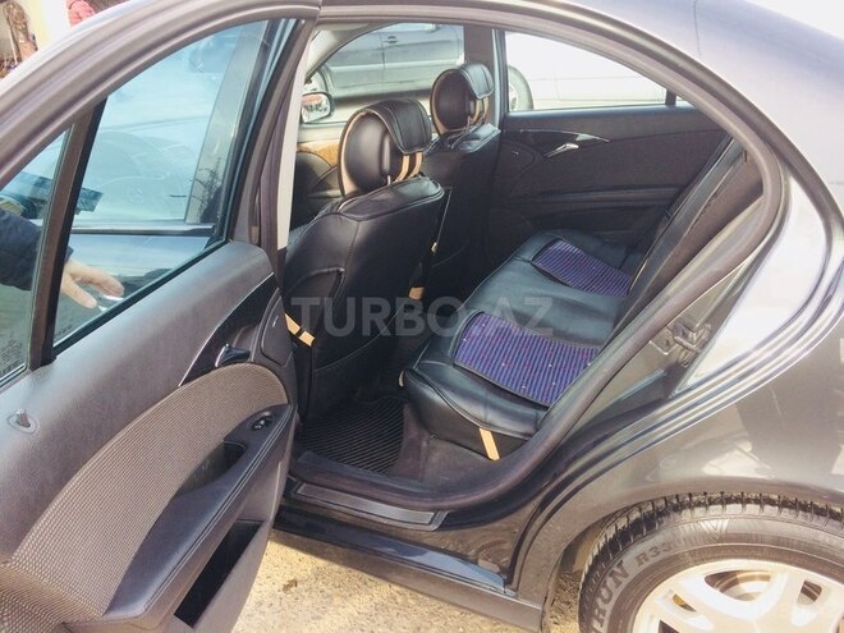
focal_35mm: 29
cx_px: 422
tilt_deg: -24.2
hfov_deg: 61.7
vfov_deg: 48.2
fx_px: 707
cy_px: 316
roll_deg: +3.9
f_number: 2.2
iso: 32
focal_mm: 4.15
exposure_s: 1/149
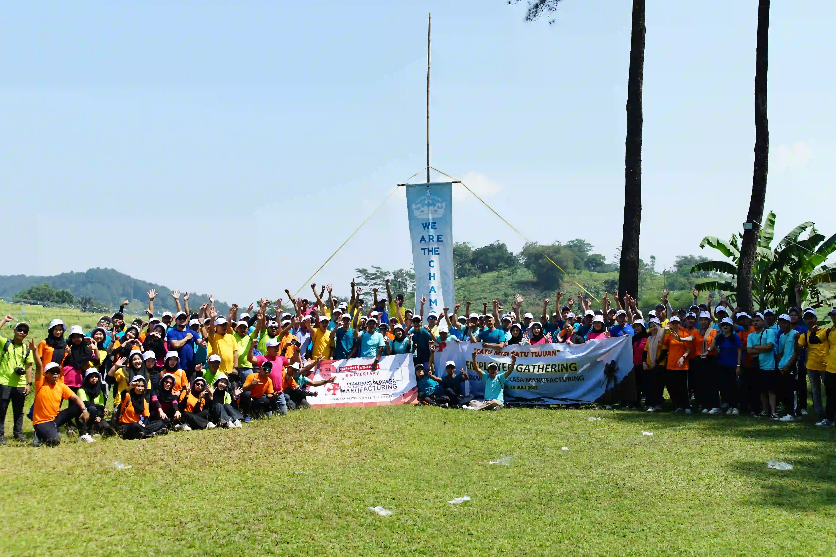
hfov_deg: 48.4
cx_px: 469
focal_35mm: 40
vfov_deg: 33.4
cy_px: 261
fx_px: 929
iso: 160
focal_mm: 35
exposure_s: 1/1000
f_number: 4.5
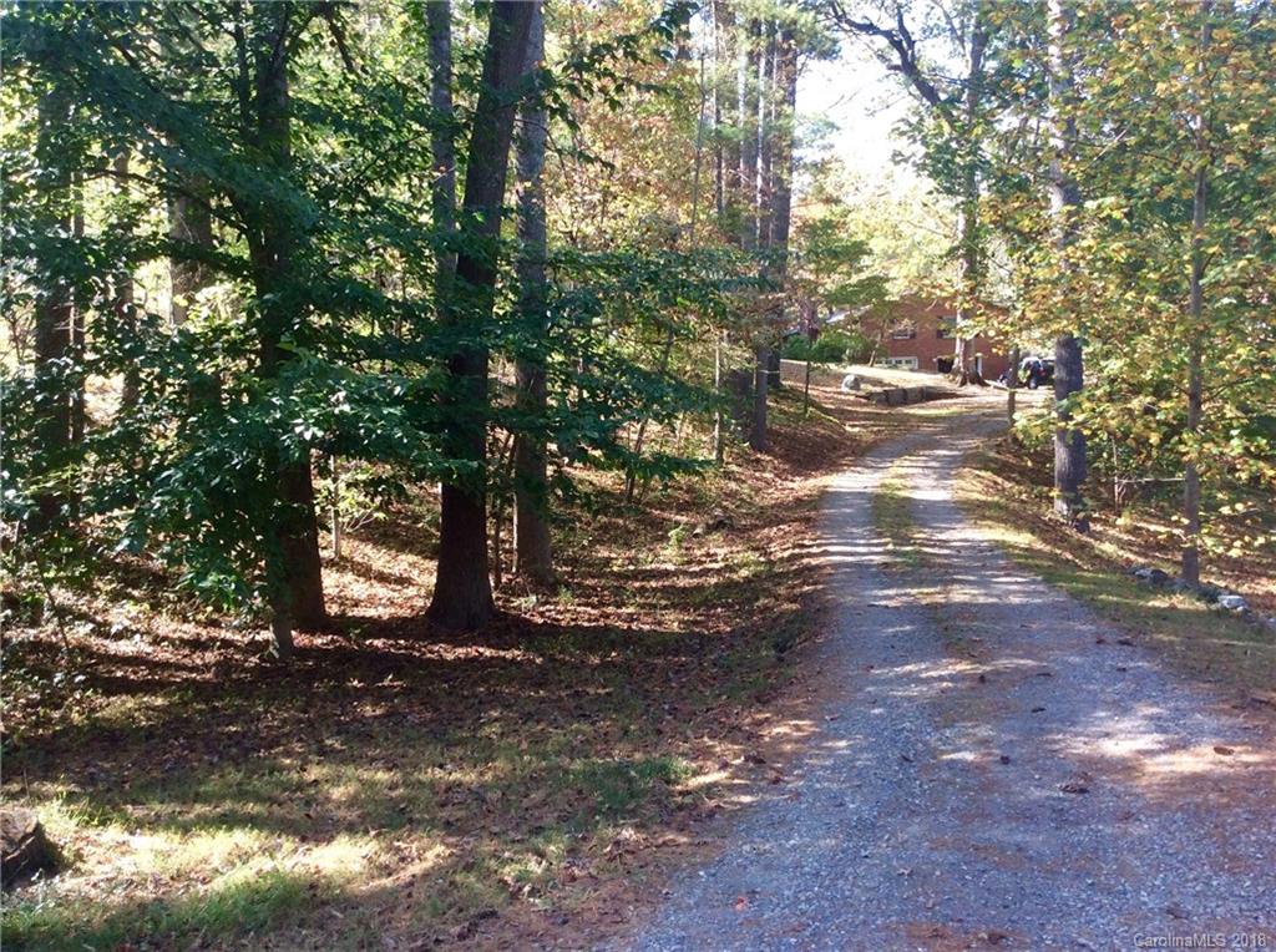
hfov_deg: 56.9
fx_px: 1177
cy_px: 476
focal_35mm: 32
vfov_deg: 44.0
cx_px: 638
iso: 40
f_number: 2.4
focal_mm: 3.3
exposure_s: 1/120
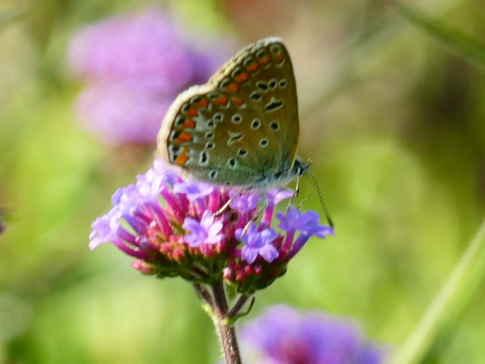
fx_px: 5787
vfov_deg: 3.6
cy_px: 182
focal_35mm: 413
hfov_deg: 4.8
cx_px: 242
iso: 100
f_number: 5.6
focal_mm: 74
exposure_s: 1/80
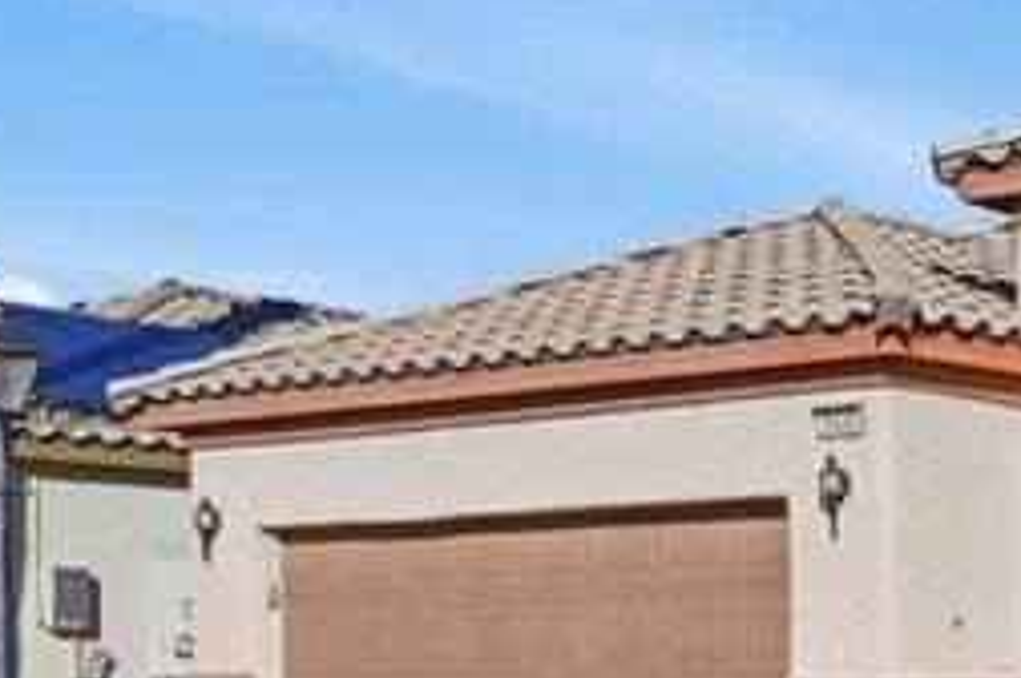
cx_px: 1102
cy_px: 583
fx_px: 2238
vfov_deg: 17.0
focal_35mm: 79
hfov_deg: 24.1
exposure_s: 1/1000
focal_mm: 19.5
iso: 64
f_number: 10
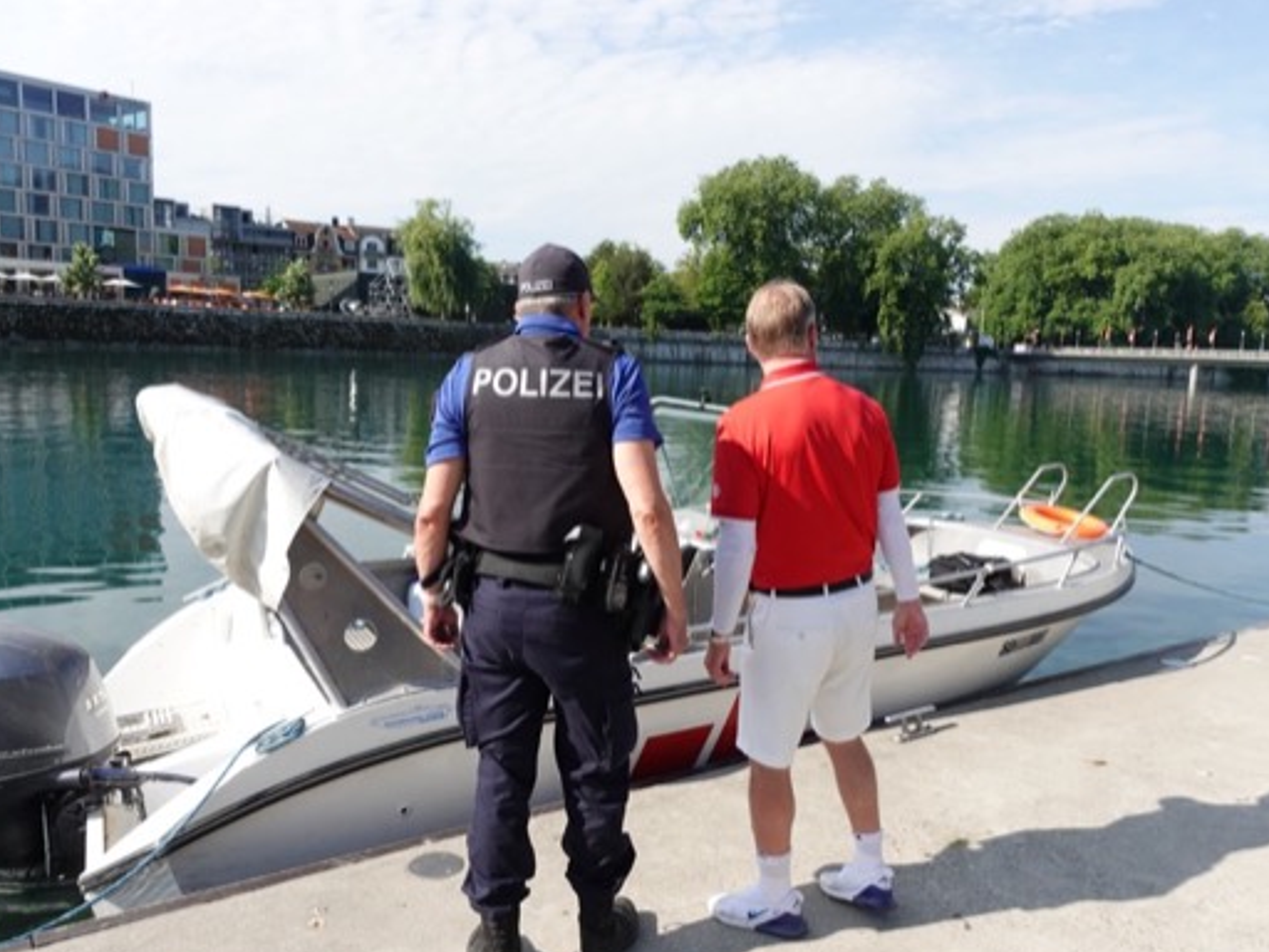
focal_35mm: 27
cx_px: 672
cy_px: 490
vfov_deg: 51.3
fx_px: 990
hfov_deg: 65.3
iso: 800
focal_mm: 9.4
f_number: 4
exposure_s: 1/500
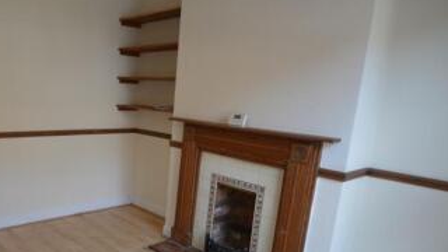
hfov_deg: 64.2
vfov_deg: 41.0
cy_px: 167
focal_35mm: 28
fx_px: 333
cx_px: 116
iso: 450
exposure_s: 1/60
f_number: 4
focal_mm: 12
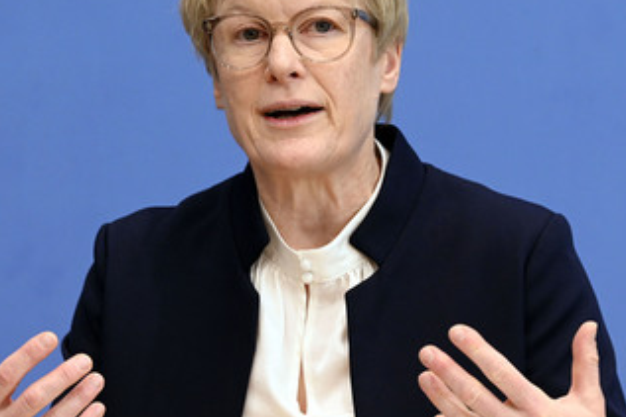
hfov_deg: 14.2
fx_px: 2520
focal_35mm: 145
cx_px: 299
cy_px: 158
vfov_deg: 9.4
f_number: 5.6
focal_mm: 102
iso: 3200
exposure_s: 1/400
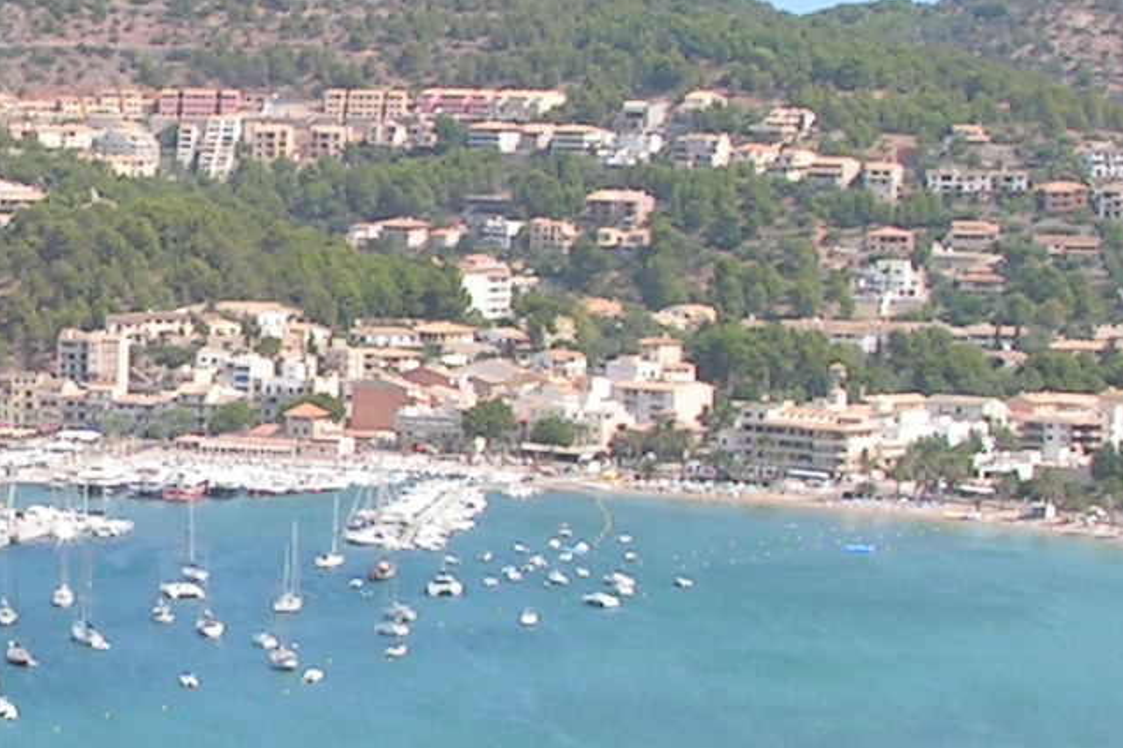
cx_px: -35
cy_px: 402
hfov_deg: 11.2
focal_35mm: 182
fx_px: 5677
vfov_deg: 7.5
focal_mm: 8.2
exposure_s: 1/200
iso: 50
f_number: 6.3
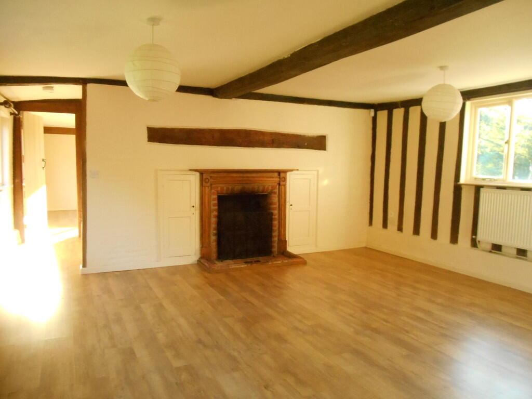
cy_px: 200
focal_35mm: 26
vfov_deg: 53.1
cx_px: 266
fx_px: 400
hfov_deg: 67.3
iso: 800
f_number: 3.4
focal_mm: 4.7
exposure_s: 1/80
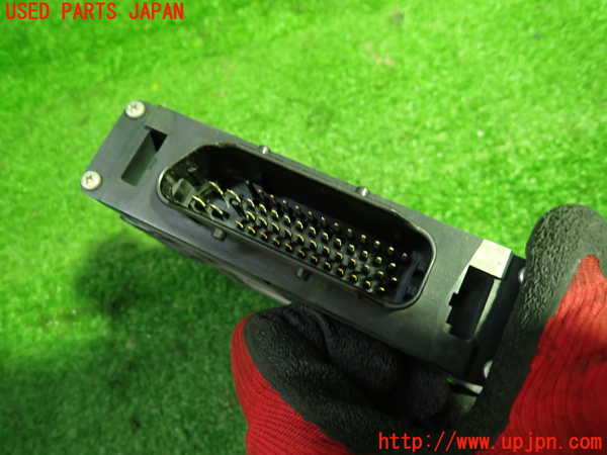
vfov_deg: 54.9
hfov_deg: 69.4
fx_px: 438
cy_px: 228
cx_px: 304
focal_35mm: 25
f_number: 2
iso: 500
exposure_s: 1/30
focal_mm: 4.5
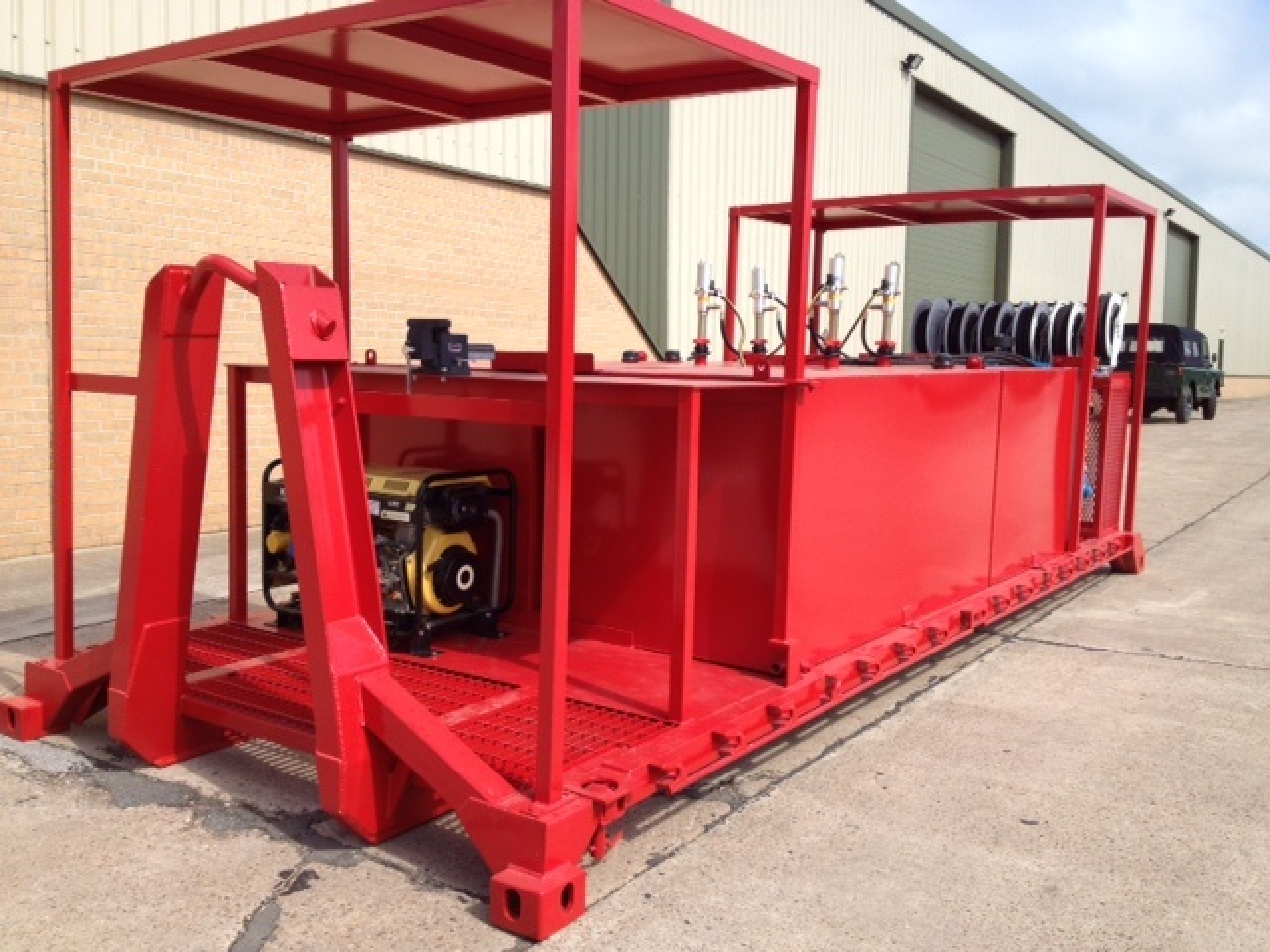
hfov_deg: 52.6
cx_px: 635
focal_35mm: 35
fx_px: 1284
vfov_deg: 40.7
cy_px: 476
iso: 64
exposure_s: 1/1255
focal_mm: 4.28
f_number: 2.4
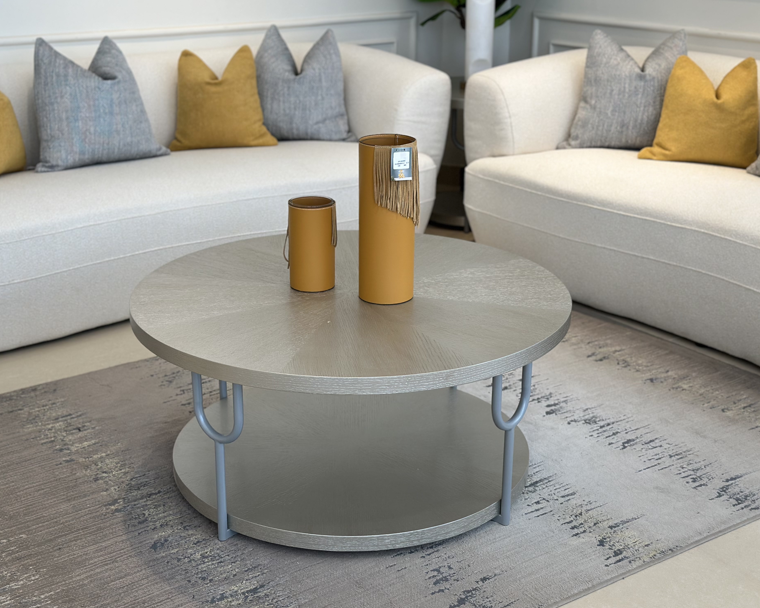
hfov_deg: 36.6
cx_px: 351
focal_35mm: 51
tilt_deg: -19.7
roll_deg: +0.5
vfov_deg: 29.7
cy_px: 304
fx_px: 1147
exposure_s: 1/501
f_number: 1.78
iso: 80
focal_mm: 6.86
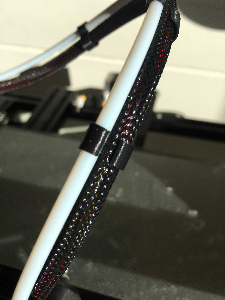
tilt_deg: -46.1
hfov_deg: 48.2
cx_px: 112
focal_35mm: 29
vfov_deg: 61.7
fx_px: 251
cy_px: 150
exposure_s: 1/1326
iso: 25
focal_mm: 4.15
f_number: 2.2
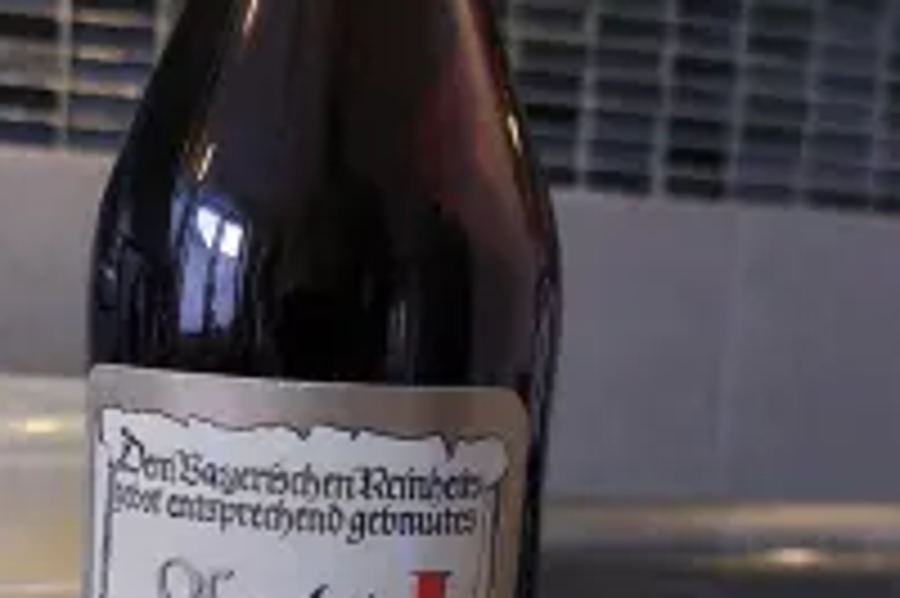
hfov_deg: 38.7
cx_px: 234
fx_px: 1249
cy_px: 553
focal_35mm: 50
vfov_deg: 26.0
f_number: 1.8
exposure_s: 1/50
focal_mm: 5.23
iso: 320
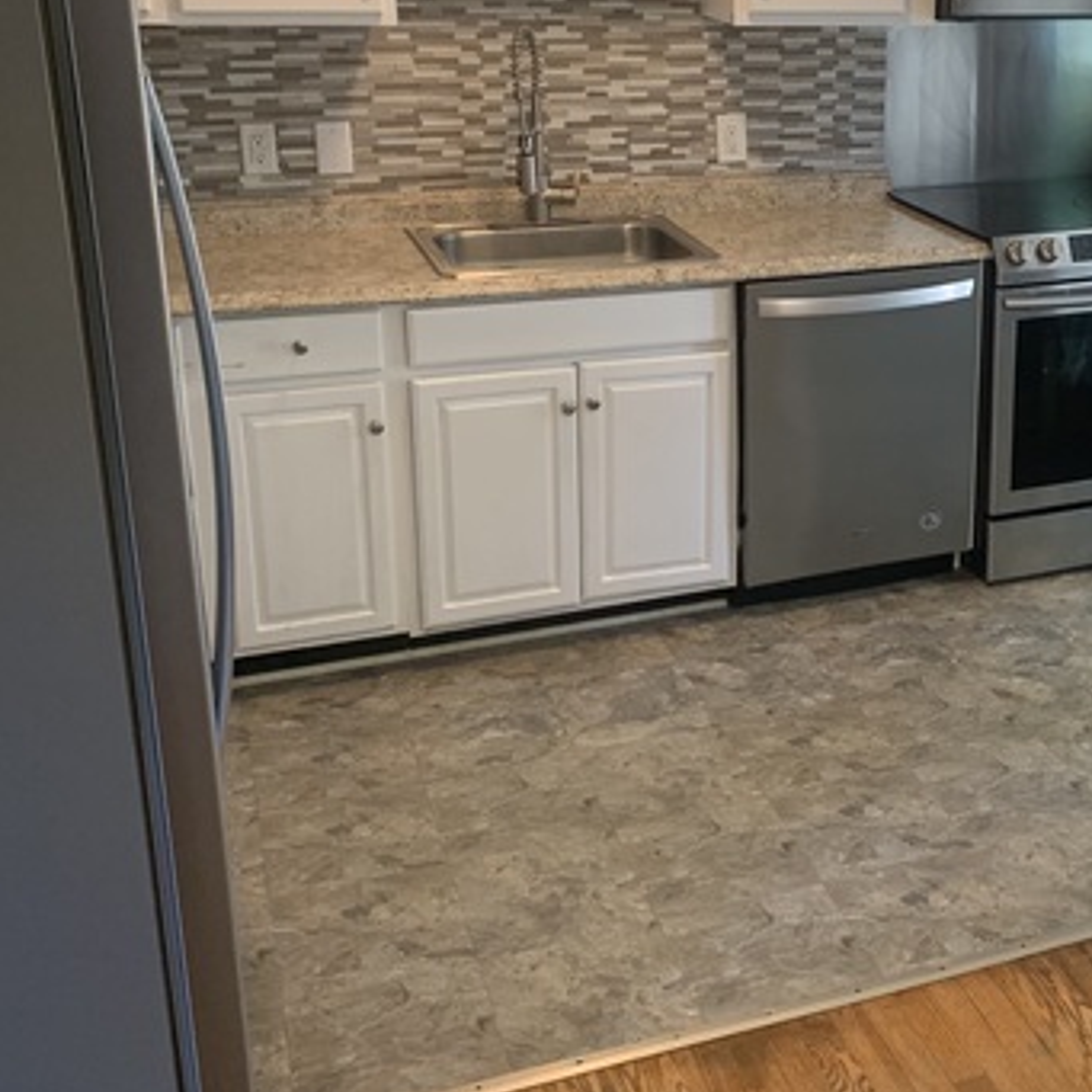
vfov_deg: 37.2
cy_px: 371
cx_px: 885
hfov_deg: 36.2
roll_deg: -2.4
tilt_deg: -17.7
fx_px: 1606
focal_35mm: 45
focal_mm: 4.25
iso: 125
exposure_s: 1/60
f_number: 1.8
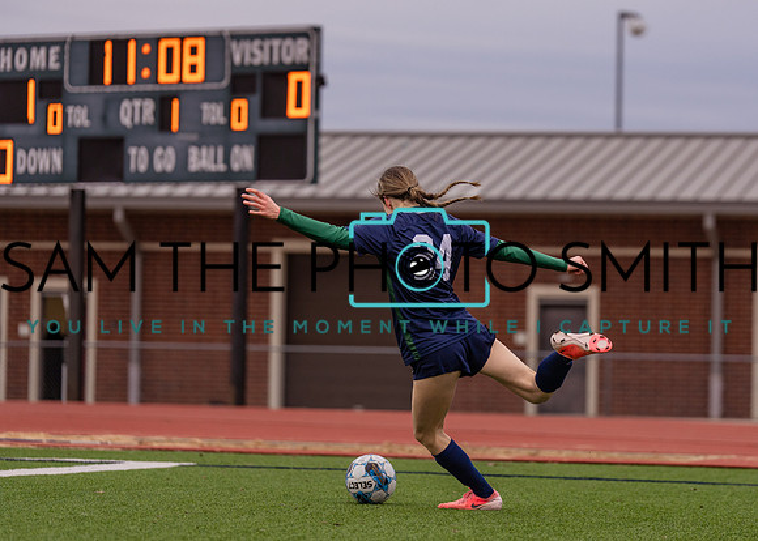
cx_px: 482
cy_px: 219
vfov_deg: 8.5
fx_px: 3651
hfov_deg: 11.8
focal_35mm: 170
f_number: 2.8
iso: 400
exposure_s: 1/1250
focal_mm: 132
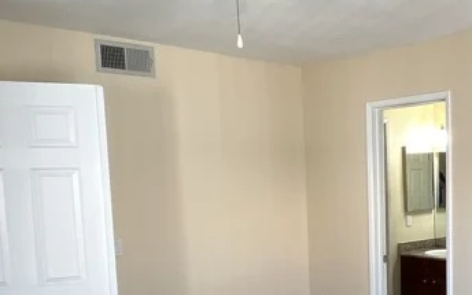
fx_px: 527
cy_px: 229
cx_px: 434
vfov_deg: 30.6
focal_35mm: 41
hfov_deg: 43.6
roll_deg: +1.1
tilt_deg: -6.1
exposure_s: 1/30
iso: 50
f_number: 2.4
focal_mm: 1.54
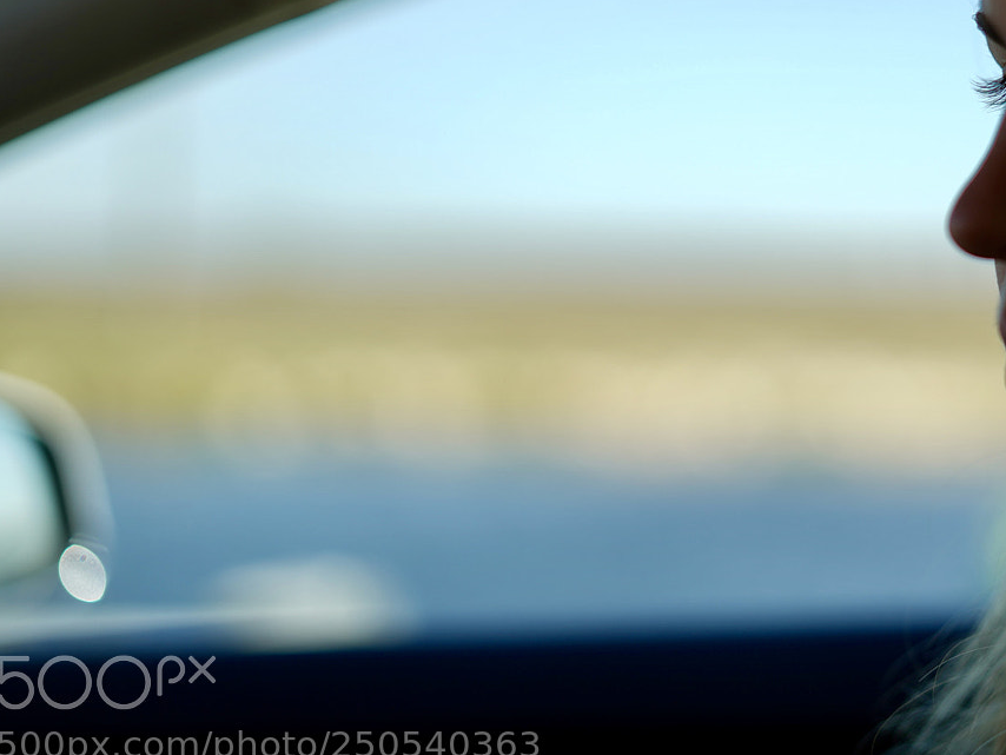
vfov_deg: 16.4
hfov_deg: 21.4
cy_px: 210
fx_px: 2616
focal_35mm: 90
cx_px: 866
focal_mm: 50
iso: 50
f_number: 1.4
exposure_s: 1/1250
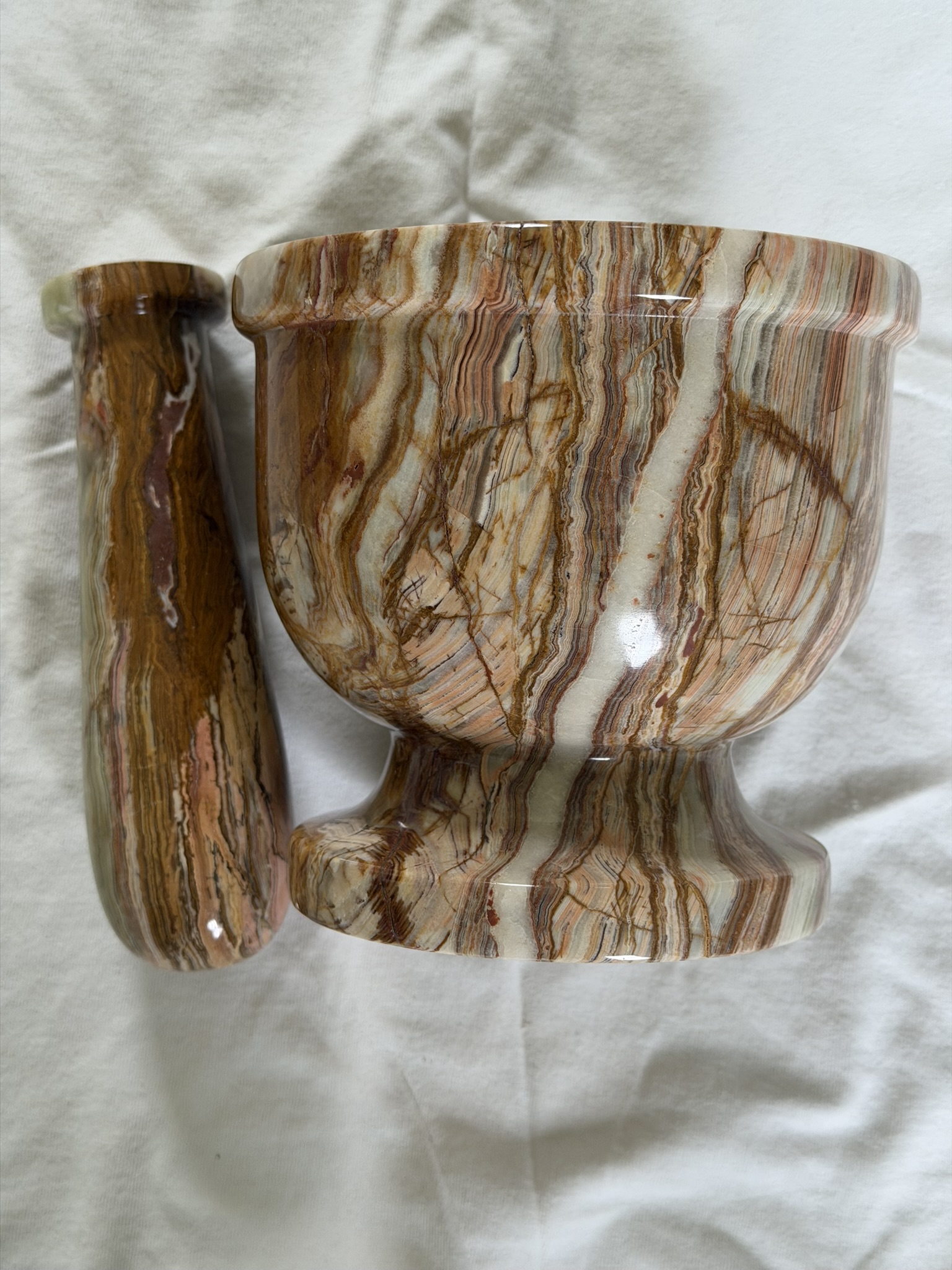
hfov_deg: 30.3
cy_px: 635
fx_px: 1760
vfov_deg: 39.7
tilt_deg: -86.9
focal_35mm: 48
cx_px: 476
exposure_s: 1/121
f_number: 1.78
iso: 80
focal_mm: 6.76
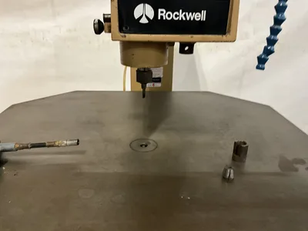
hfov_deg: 61.7
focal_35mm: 29
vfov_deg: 48.2
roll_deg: -2.1
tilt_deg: -22.5
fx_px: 258
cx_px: 154
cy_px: 116
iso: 320
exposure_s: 1/40
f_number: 1.8
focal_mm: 3
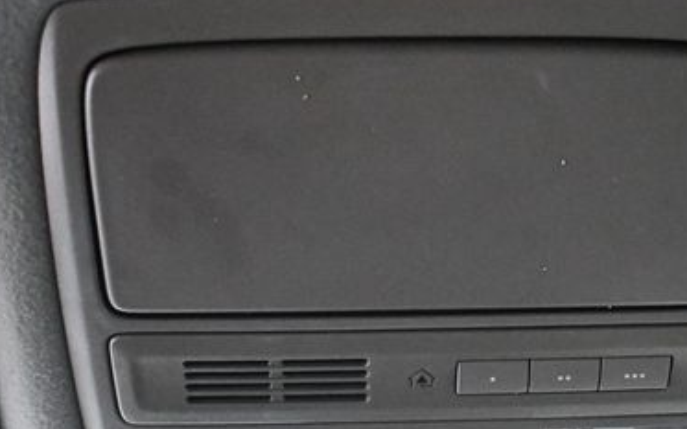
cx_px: 418
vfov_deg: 20.4
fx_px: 1179
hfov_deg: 32.4
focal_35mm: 63
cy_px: 344
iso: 9000
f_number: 3.5
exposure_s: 1/60
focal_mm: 18
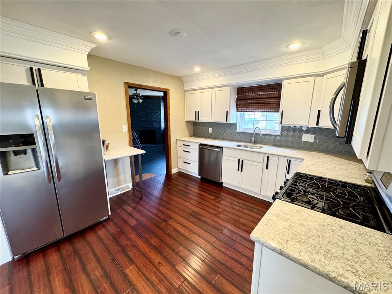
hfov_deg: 102.1
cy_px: 147
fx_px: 159
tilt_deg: -11.0
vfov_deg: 85.7
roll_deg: -0.6
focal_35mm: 14
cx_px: 196
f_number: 2.2
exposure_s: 1/60
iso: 250
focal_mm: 2.22
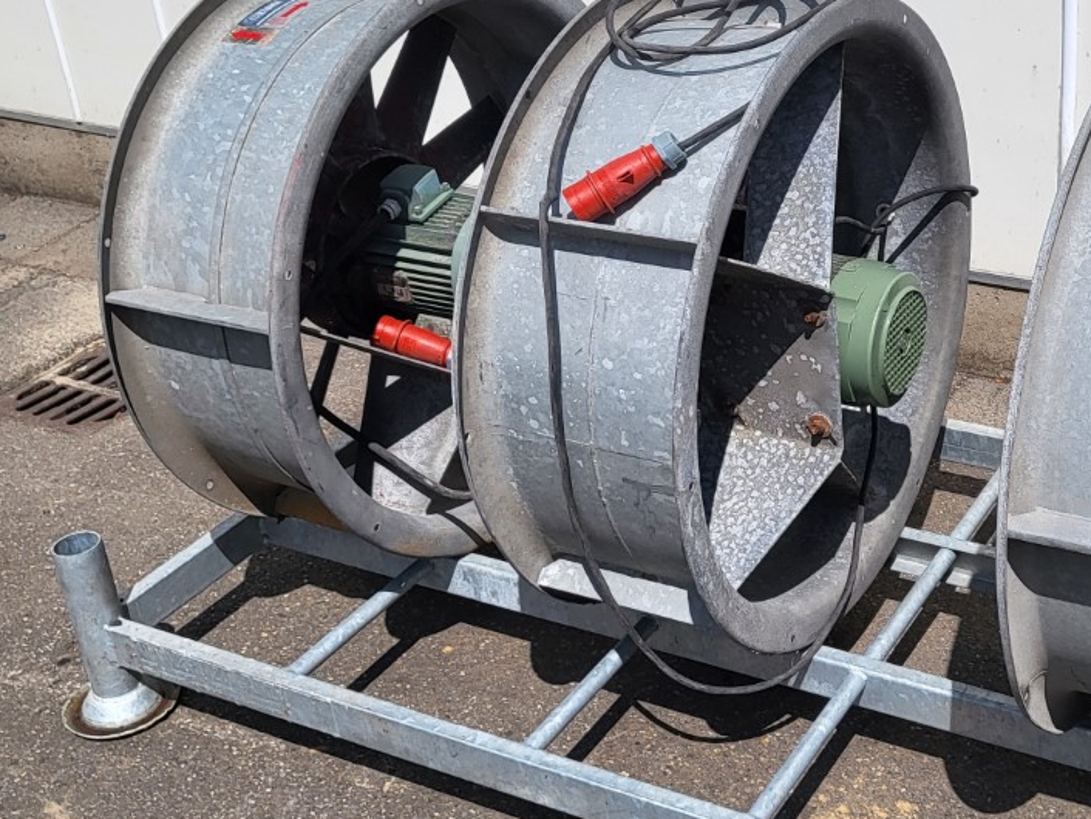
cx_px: 855
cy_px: 366
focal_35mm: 53
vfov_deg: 27.5
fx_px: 1671
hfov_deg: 35.1
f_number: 1.8
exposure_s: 1/5220
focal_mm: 4.25
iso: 50
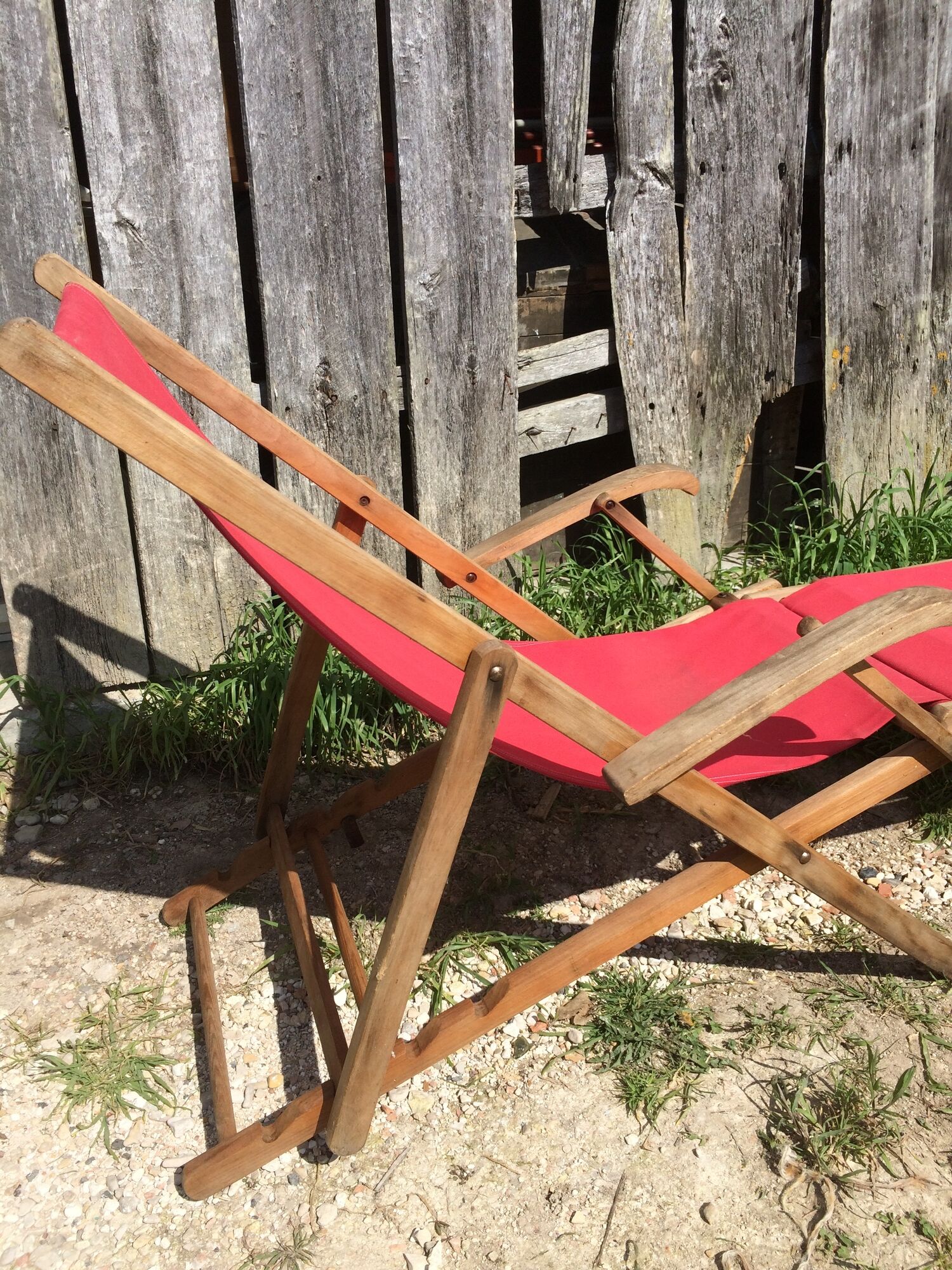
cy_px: 635
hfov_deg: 48.2
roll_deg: +1.8
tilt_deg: -23.7
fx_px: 1063
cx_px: 476
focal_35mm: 29
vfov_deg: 61.7
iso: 32
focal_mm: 4.15
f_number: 2.2
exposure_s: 1/2740
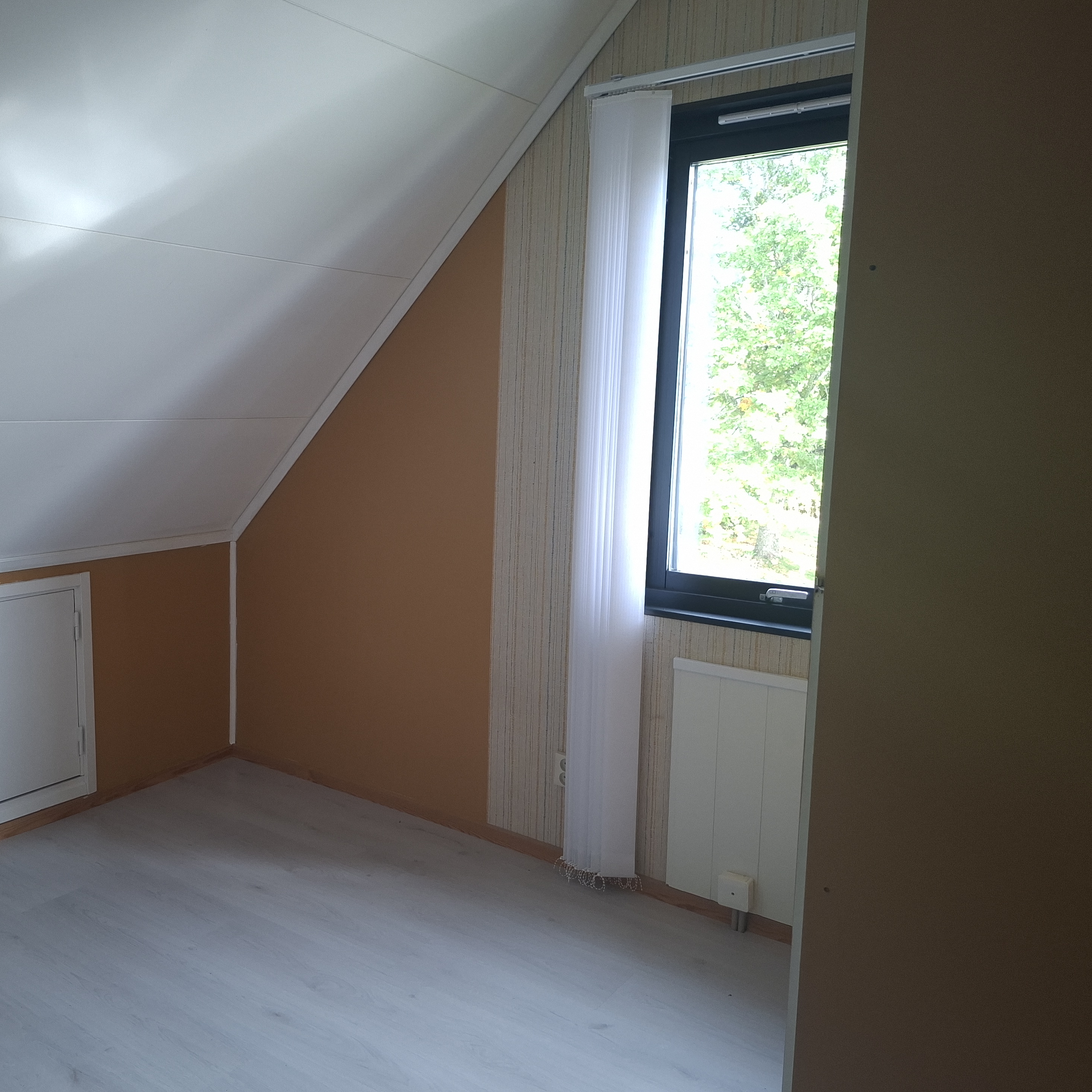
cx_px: 388
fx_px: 999
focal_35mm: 28
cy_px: 528
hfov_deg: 56.4
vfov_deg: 57.3
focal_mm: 5.54
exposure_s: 1/100
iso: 160
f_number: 1.8
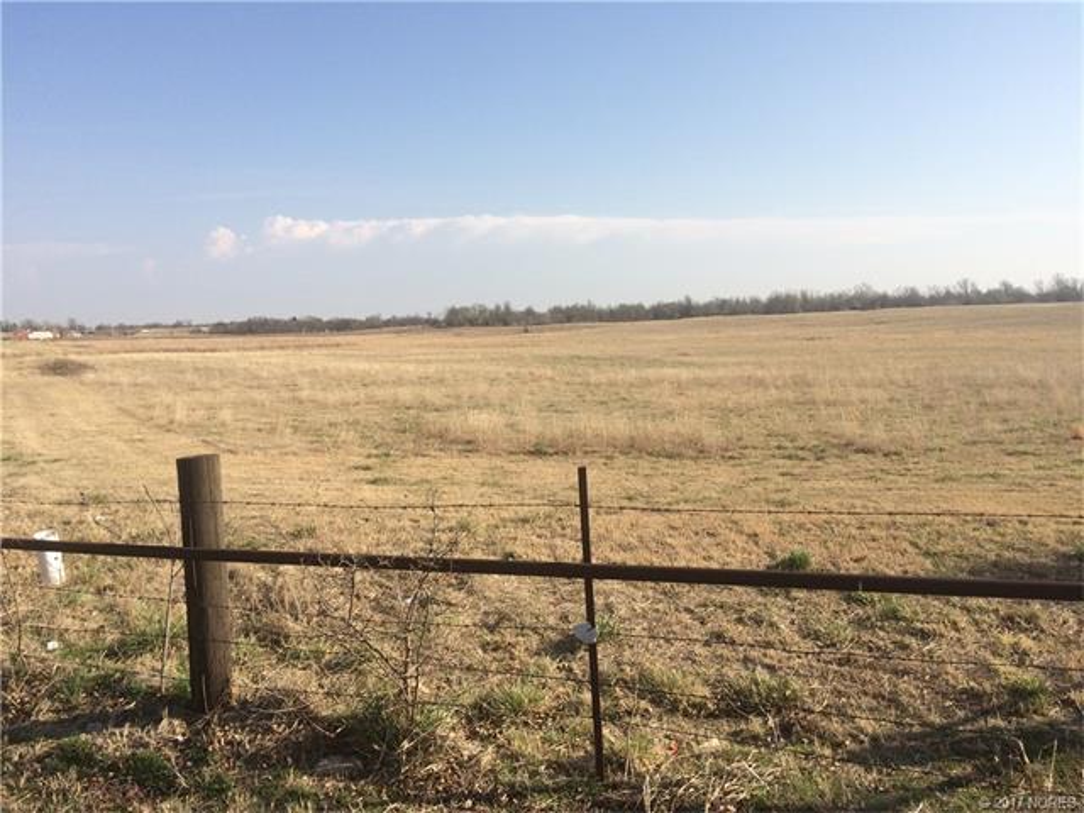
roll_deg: +1.3
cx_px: 542
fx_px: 908
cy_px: 406
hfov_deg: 61.7
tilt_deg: -4.8
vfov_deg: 48.2
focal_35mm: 29
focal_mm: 4.15
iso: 32
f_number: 2.2
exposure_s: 1/2283
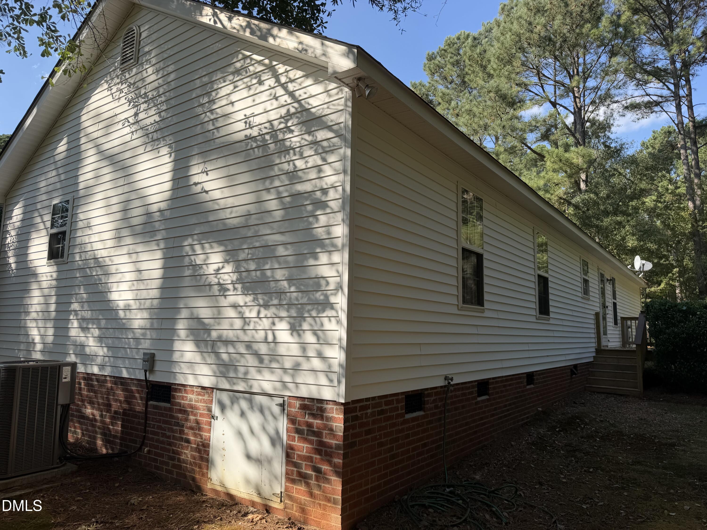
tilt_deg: +7.5
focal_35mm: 24
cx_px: 354
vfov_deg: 56.8
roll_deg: -0.9
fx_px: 490
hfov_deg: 71.6
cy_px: 265
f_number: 1.78
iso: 80
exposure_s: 1/2370
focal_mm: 6.76
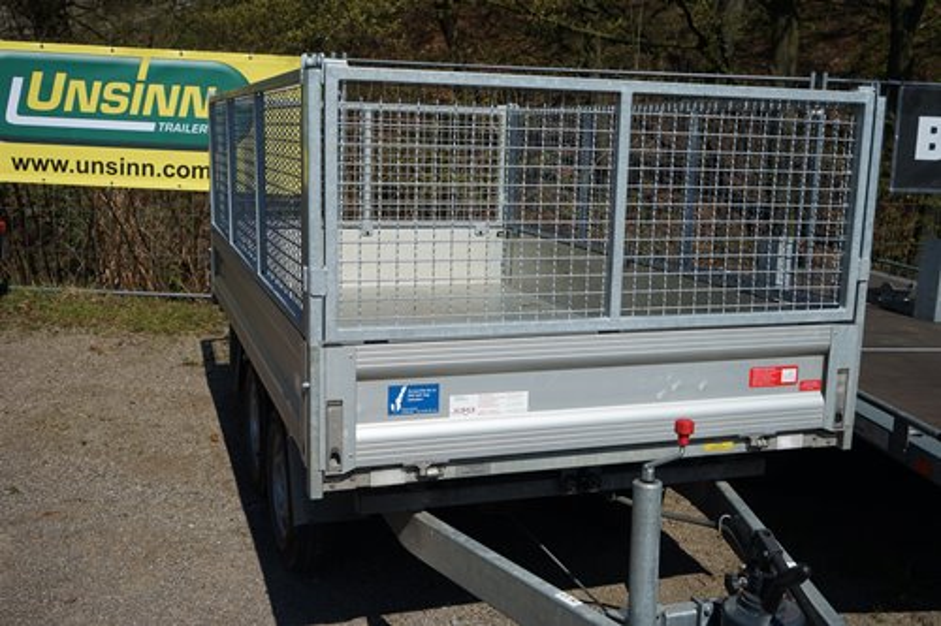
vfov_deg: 36.8
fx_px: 941
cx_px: 470
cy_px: 313
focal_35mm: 36
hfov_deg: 53.1
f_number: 5.6
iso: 100
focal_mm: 36
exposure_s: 1/1000
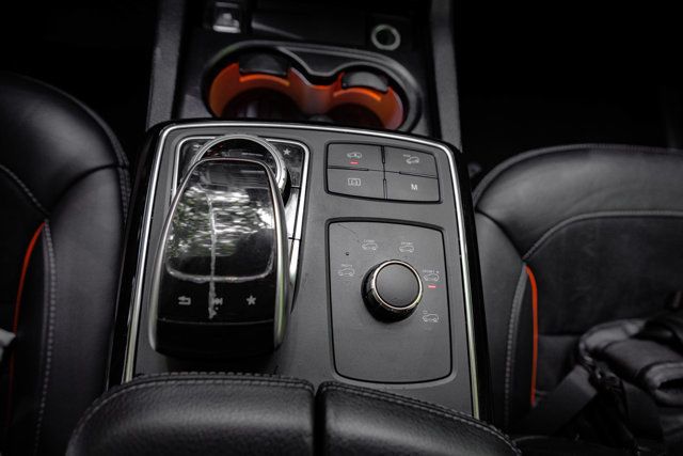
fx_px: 455
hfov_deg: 73.7
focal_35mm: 24
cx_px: 342
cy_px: 228
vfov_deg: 53.2
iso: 1250
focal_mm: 24
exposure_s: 1/200
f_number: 4
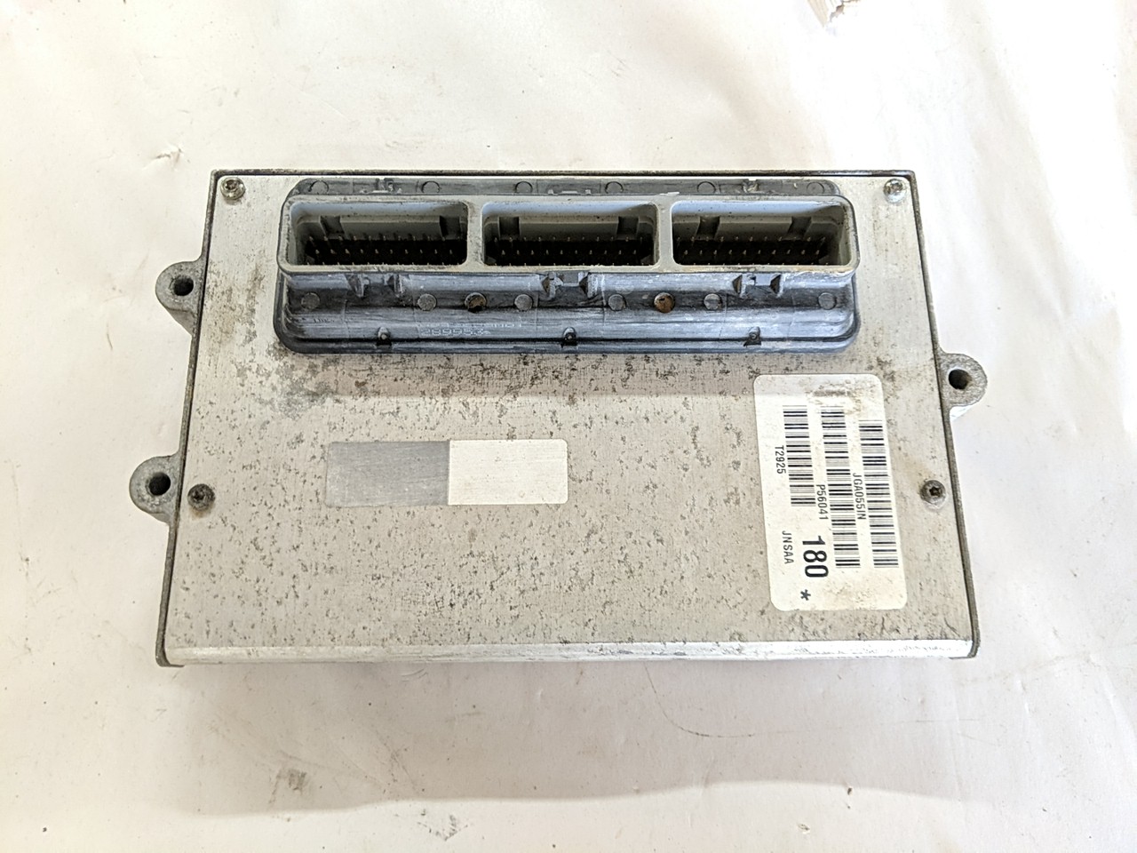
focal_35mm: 26
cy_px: 426
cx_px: 568
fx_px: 854
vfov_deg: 53.1
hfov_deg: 67.3
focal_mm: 4.44
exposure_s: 1/24
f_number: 1.8
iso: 170
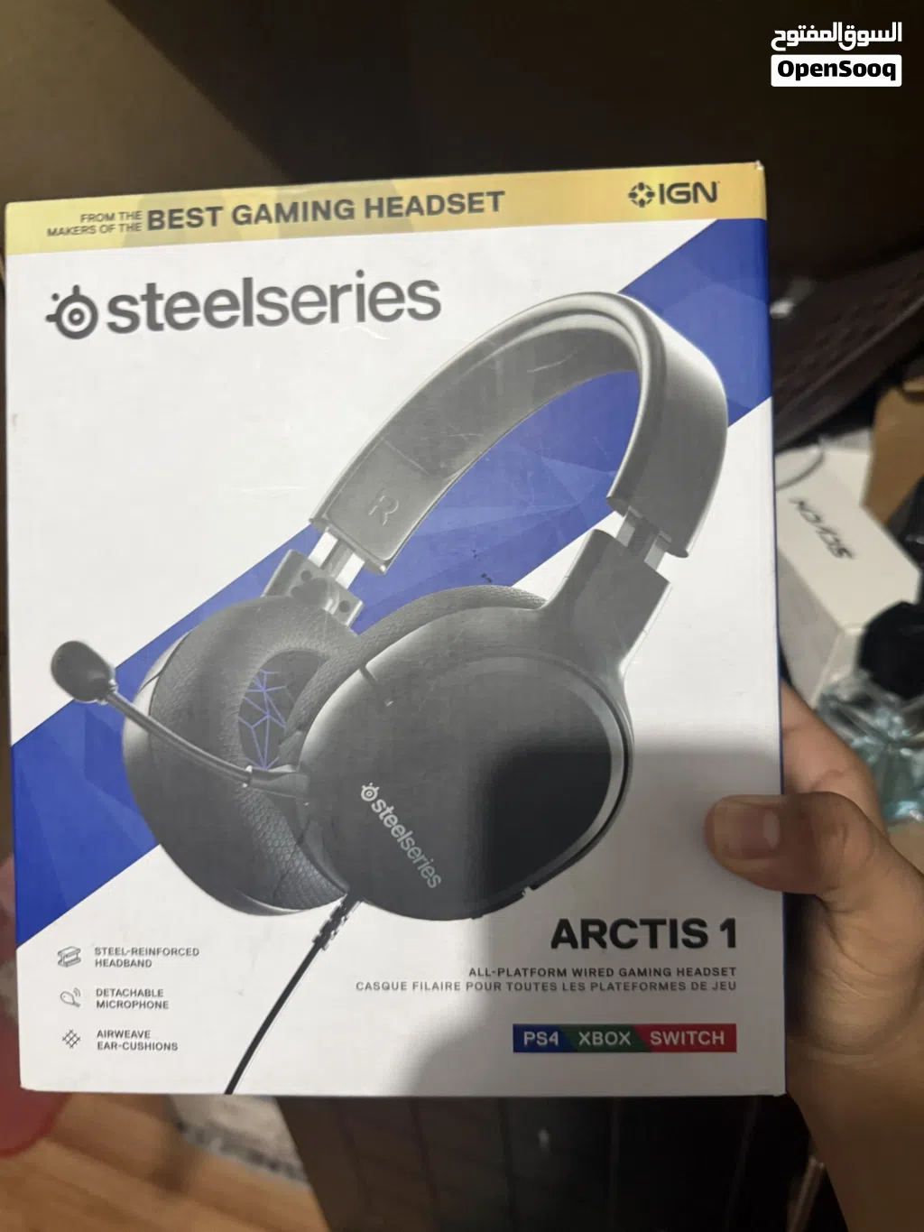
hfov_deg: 56.8
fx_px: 854
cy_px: 616
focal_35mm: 24
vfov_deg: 71.6
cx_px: 462
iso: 640
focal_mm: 6.76
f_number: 1.78
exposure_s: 1/50
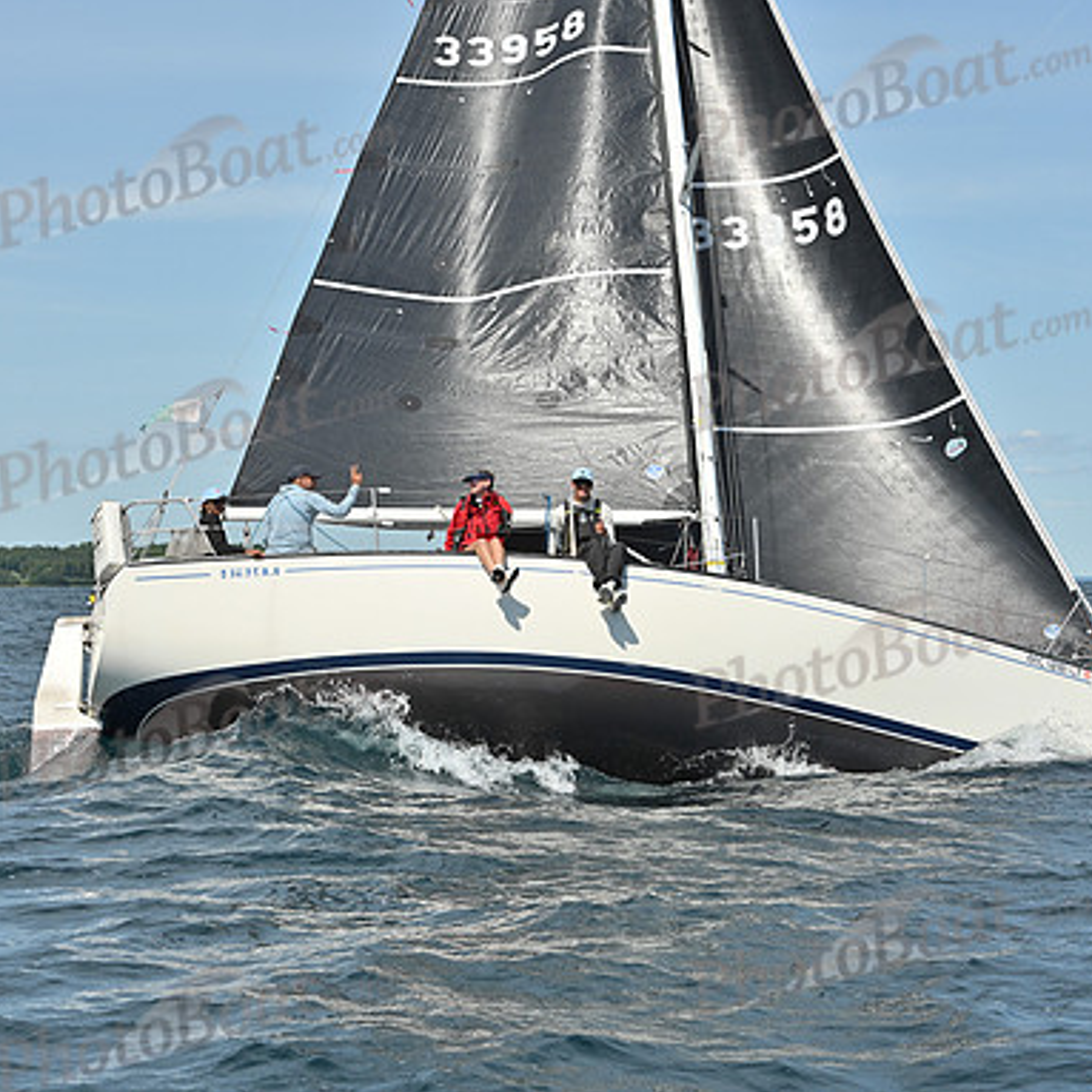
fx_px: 3212
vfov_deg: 19.3
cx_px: 545
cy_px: 546
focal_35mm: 90
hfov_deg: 19.3
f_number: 10
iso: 320
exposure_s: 1/1250
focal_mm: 70
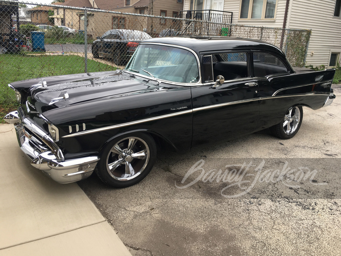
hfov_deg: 61.7
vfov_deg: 48.2
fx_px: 286
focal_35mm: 29
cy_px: 128
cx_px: 170
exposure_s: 1/40
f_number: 2.2
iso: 25
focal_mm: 4.15
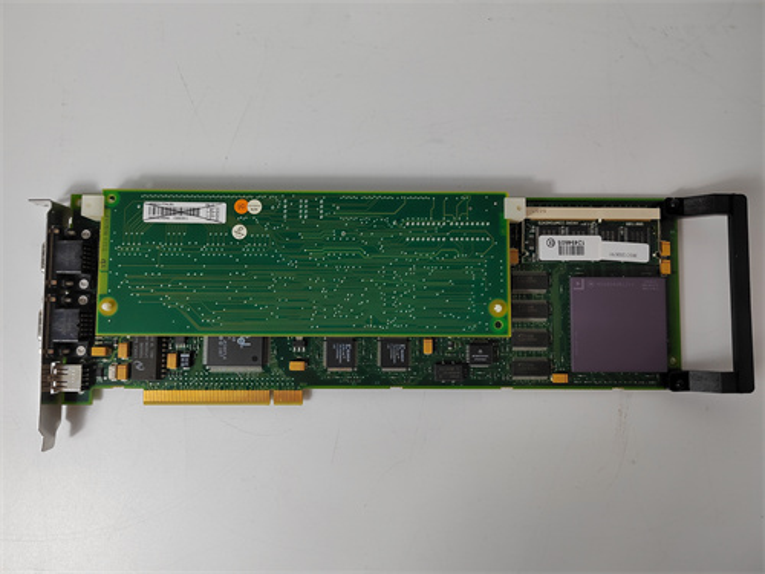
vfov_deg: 58.9
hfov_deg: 73.9
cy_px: 287
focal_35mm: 23
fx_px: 508
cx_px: 382
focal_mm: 5.52
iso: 316
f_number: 1.9
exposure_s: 1/100
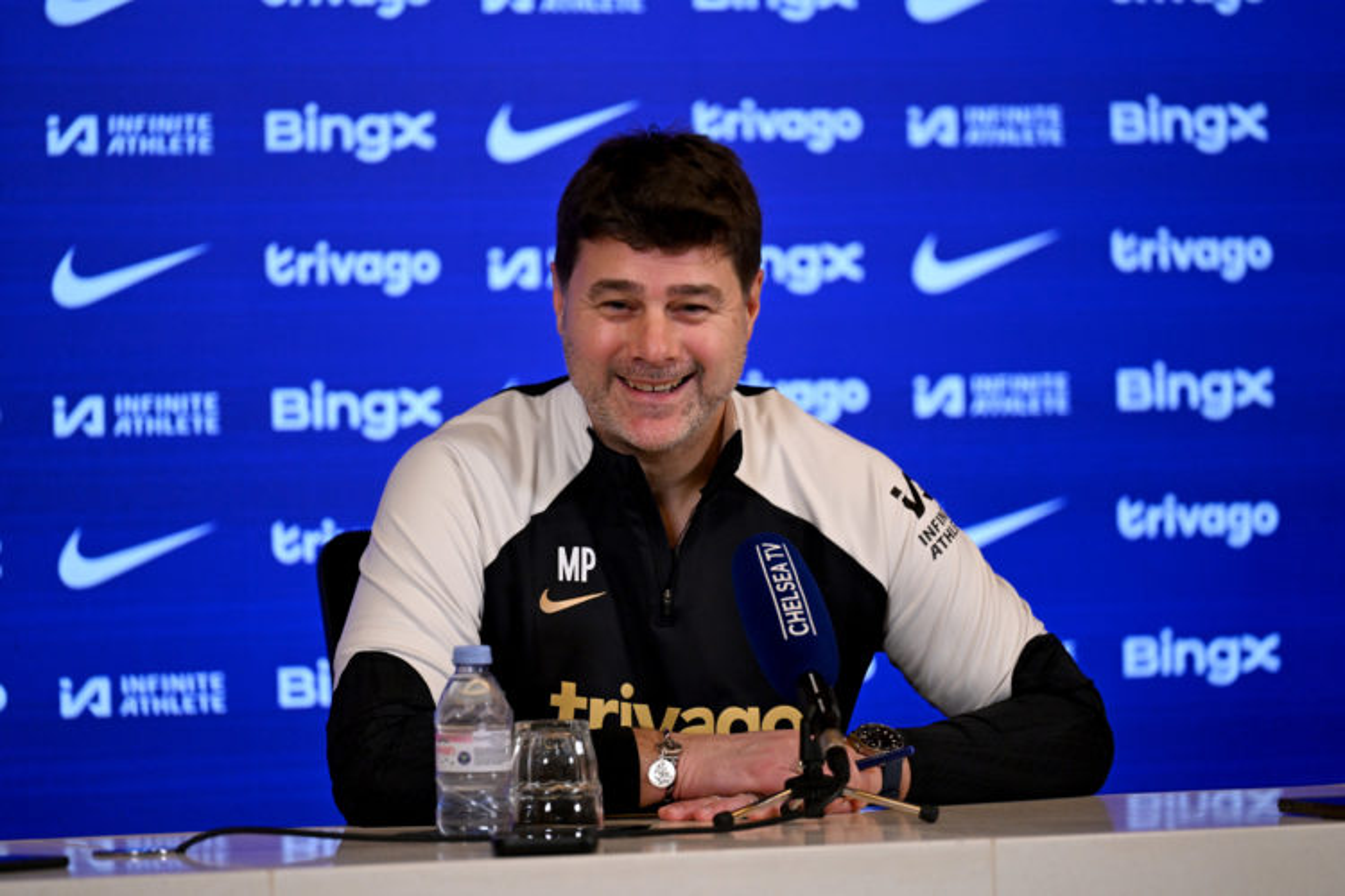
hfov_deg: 10.3
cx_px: 672
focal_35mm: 200
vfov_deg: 6.9
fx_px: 7472
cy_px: 448
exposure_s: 1/500
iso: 2500
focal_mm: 200
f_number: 2.8
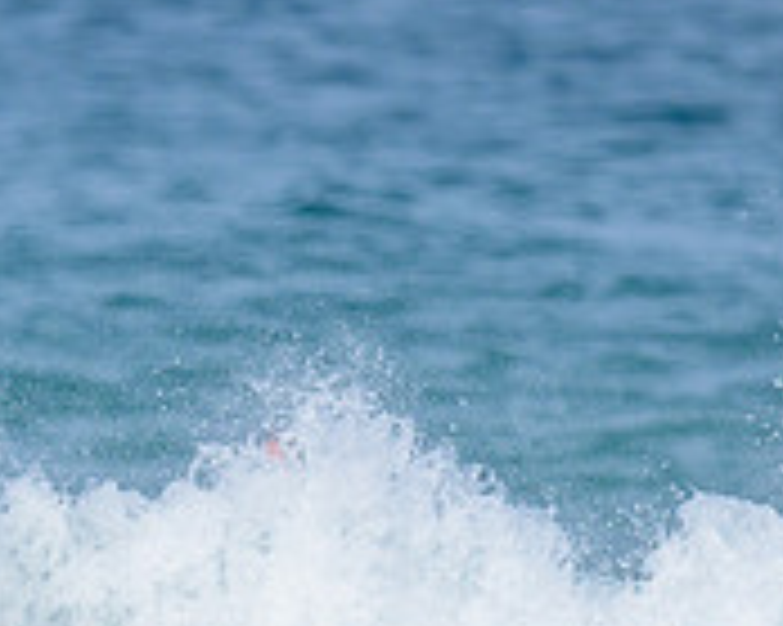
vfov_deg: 0.4
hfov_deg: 0.6
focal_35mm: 3443
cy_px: 612
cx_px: -567
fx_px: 79743
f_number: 6.3
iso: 220
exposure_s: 1/2000
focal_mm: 800
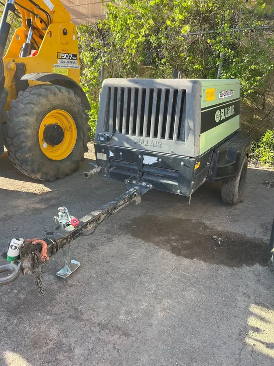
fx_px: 274
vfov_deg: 67.3
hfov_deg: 53.1
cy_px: 183
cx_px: 137
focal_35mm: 26
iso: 50
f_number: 1.6
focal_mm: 5.1
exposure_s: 1/390
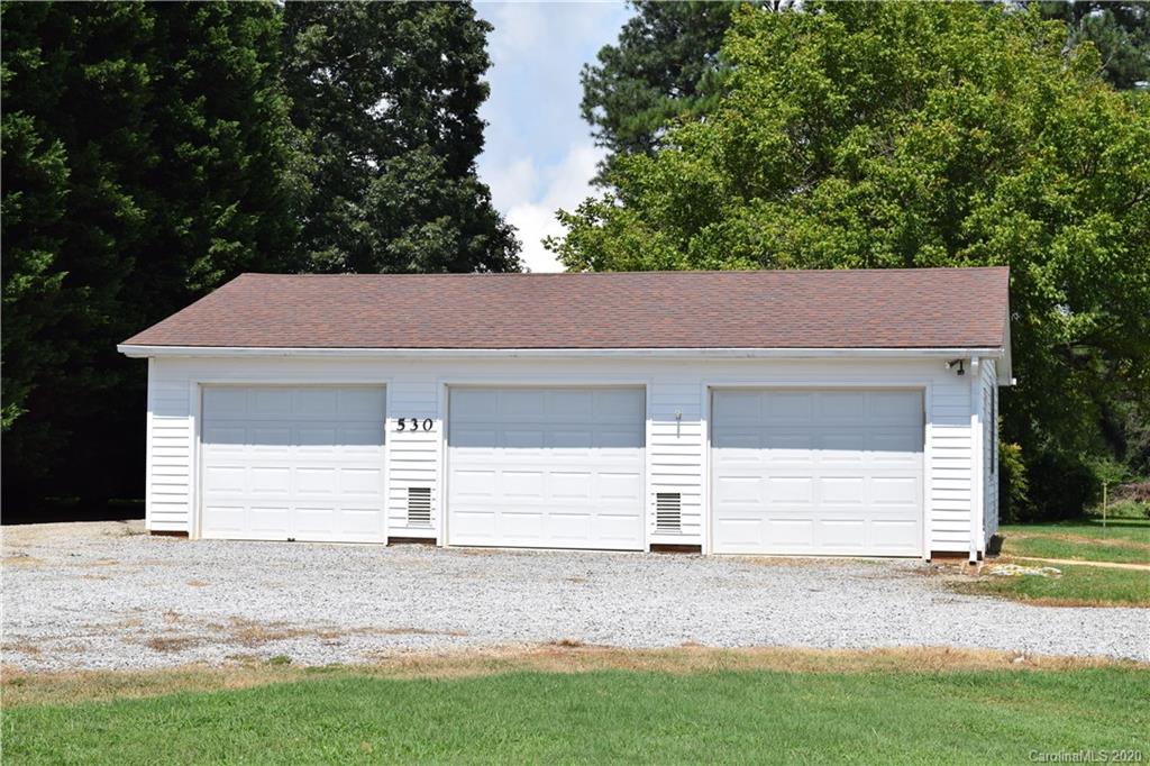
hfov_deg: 33.4
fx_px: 1916
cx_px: 575
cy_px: 383
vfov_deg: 22.6
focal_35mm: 60
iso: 200
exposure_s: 1/500
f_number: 11
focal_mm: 40
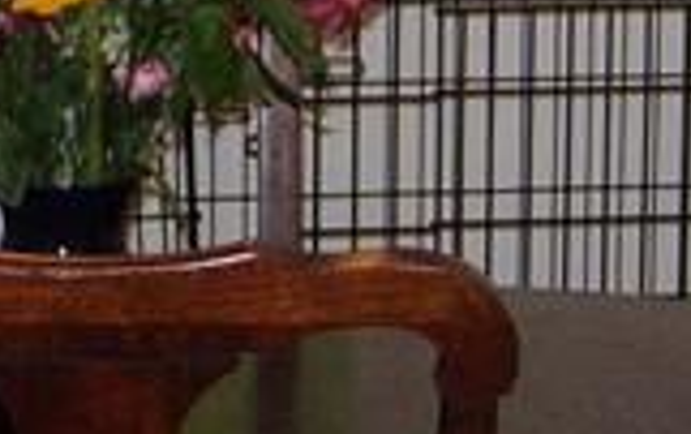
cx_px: 52
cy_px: -34
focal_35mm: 242
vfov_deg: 5.4
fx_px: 4562
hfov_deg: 8.6
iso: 145
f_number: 2.7
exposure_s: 1/132
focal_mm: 7.5
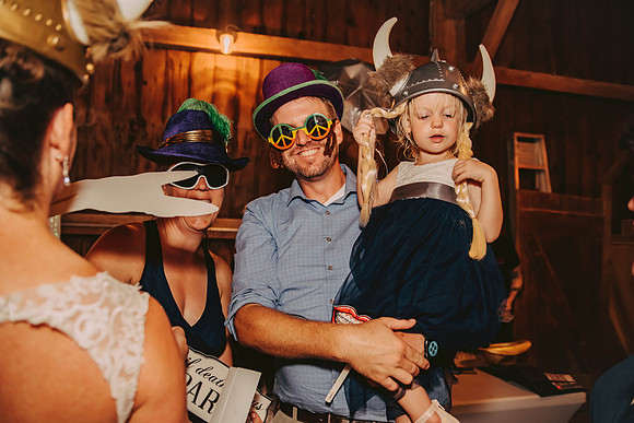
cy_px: 212
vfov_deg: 46.4
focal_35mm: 28
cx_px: 317
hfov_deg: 65.5
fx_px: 493
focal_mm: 28
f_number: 2.8
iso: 1250
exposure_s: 1/125
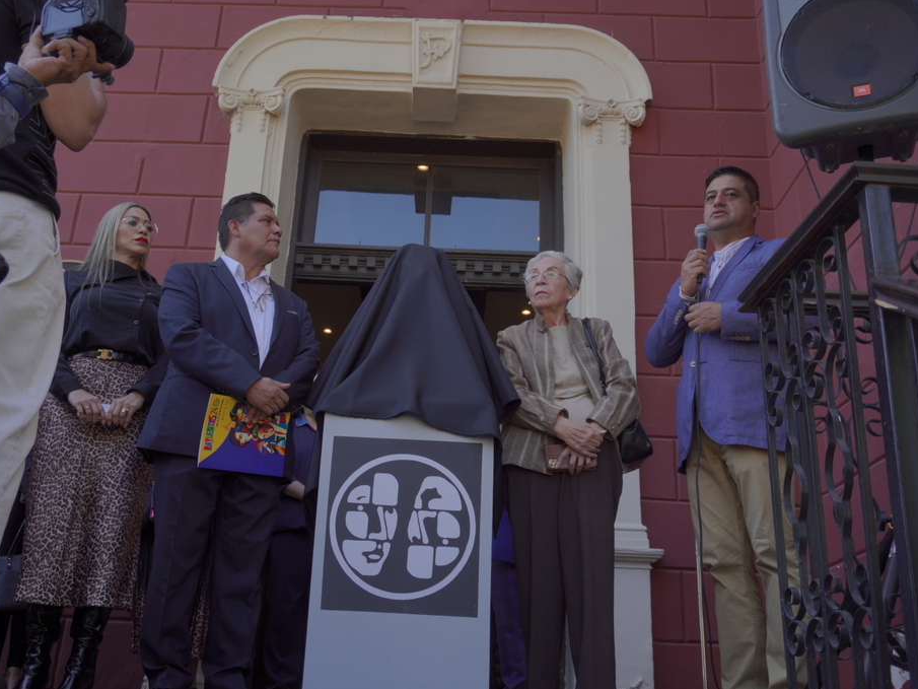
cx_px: 411
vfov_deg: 38.2
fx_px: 996
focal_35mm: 38
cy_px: 344
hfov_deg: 49.4
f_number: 4
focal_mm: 23
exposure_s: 1/125
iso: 50
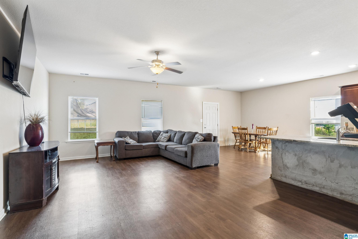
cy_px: 120
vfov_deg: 67.4
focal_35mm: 18
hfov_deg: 90.0
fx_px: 179
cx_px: 179
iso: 400
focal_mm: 18
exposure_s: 1/2.5
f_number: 13
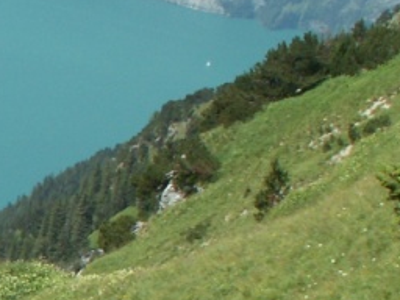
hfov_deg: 12.7
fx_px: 1618
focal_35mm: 140
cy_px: 320
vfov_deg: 10.5
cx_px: -345
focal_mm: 5.86
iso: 50
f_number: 6.3
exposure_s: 1/160
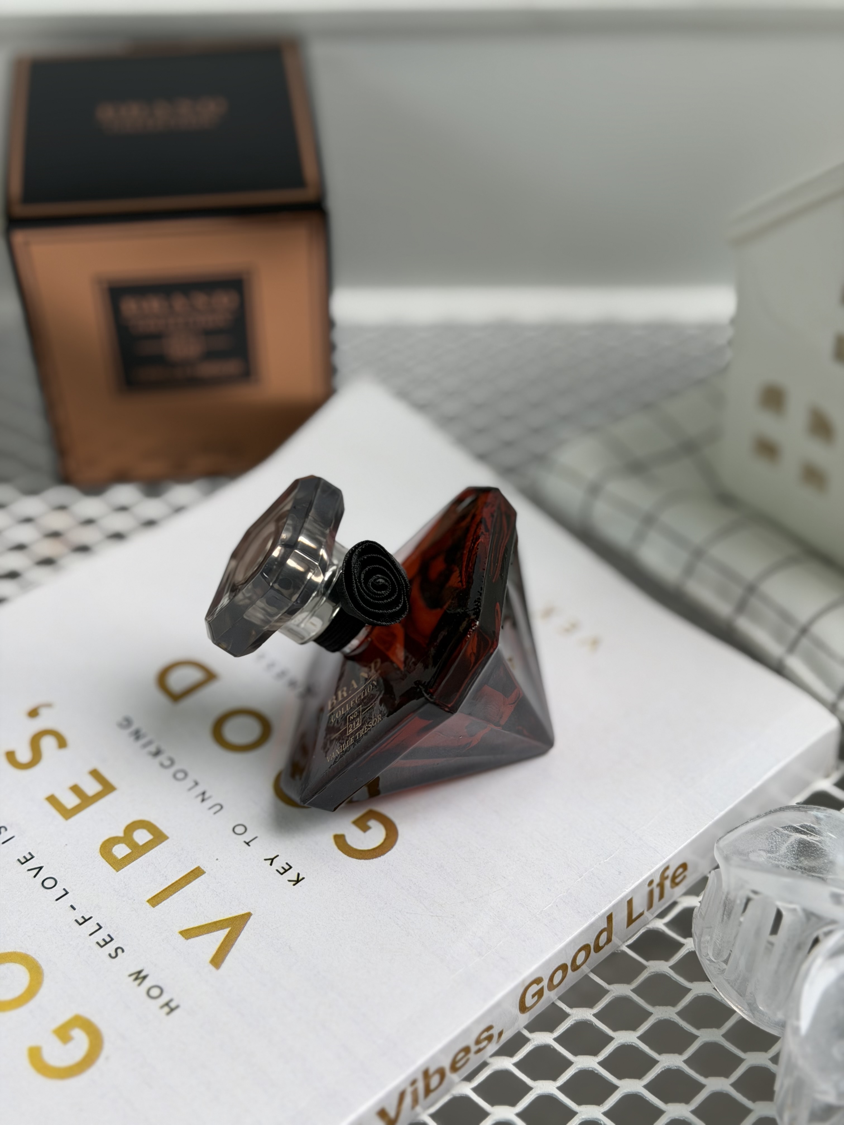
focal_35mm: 48
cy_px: 562
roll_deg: +0.1
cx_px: 422
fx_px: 1560
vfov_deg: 39.7
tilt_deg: -43.7
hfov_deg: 30.3
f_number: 1.78
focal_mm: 6.76
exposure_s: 1/687
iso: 64
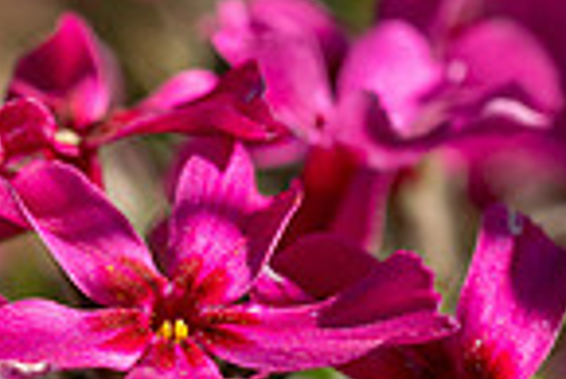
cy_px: 377
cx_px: -94
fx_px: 3777
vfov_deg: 5.7
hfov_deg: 8.5
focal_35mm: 240
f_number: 11
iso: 320
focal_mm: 60
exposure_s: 1/320
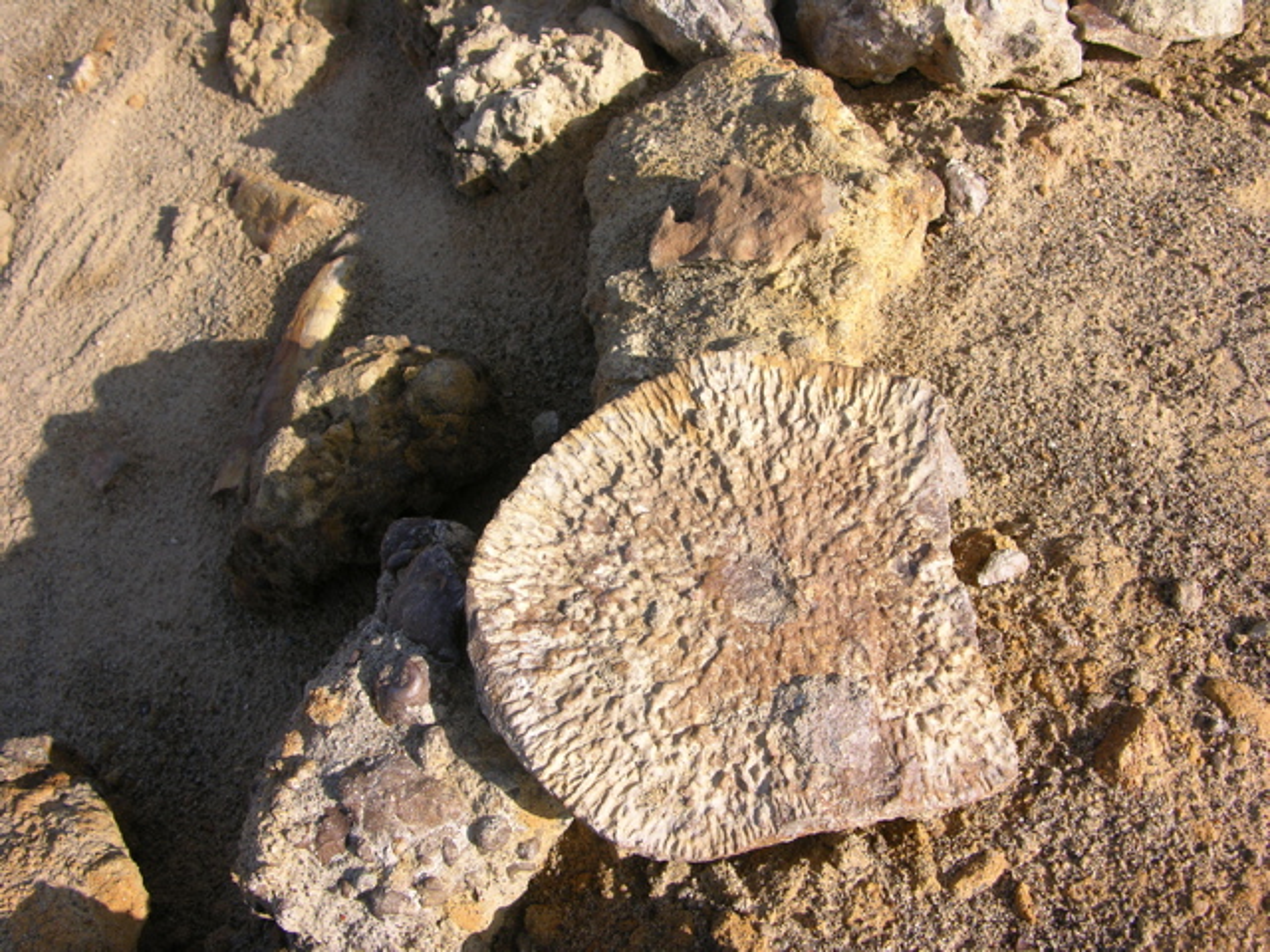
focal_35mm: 35
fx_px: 1284
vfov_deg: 40.7
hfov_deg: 52.6
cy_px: 476
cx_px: 635
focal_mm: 9
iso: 50
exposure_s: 1/206
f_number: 5
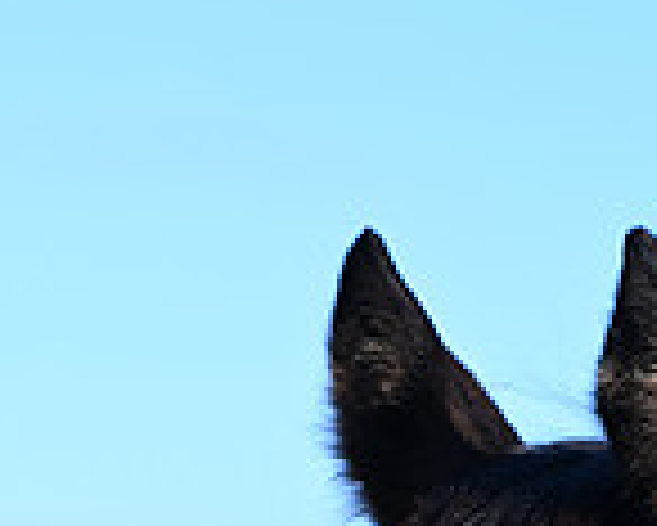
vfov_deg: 3.9
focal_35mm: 392
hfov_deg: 4.9
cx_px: 457
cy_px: 1070
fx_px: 7627
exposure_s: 1/1000
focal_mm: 105
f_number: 4.5
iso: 220
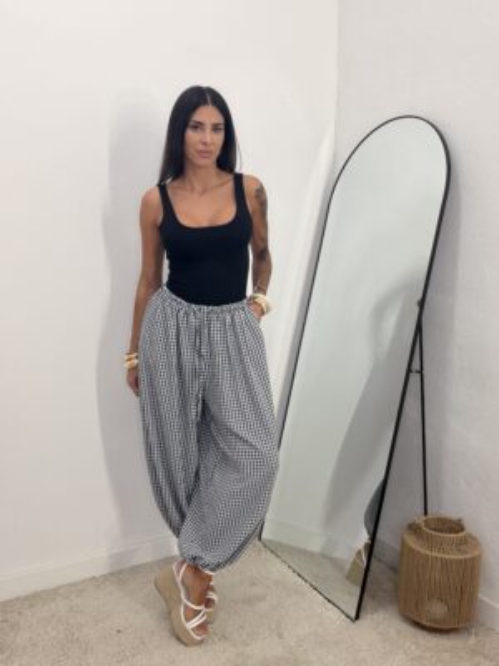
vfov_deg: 60.0
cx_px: 250
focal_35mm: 30
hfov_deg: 46.8
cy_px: 333
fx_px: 577
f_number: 1.9
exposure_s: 1/115
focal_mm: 2.71
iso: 80
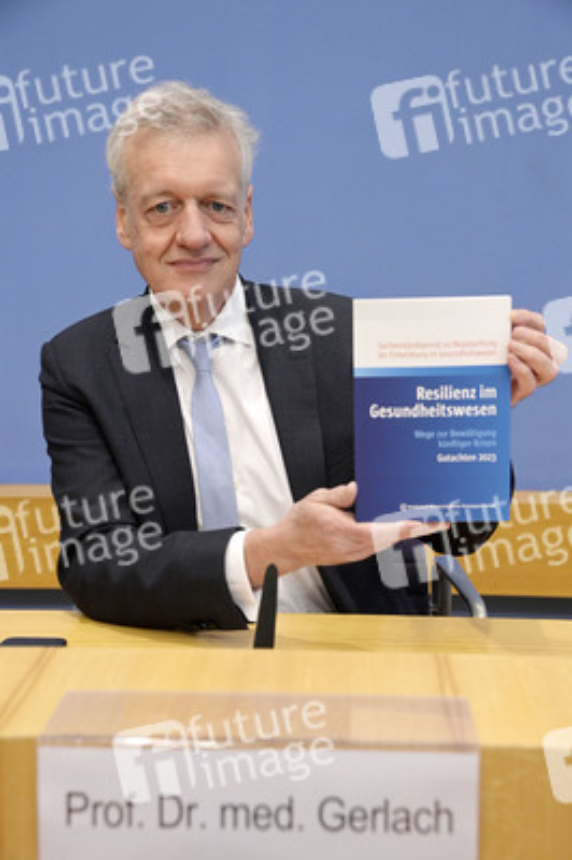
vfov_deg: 35.7
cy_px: 430
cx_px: 286
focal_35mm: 56
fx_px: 1337
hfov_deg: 24.2
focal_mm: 56
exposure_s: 1/500
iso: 3200
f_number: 5.6
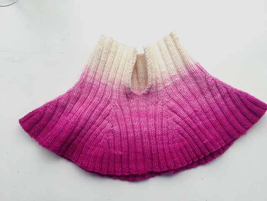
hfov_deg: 55.4
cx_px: 134
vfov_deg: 42.9
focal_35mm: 33
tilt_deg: -82.6
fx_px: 255
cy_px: 100
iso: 80
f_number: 2.4
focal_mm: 4.12
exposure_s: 1/120
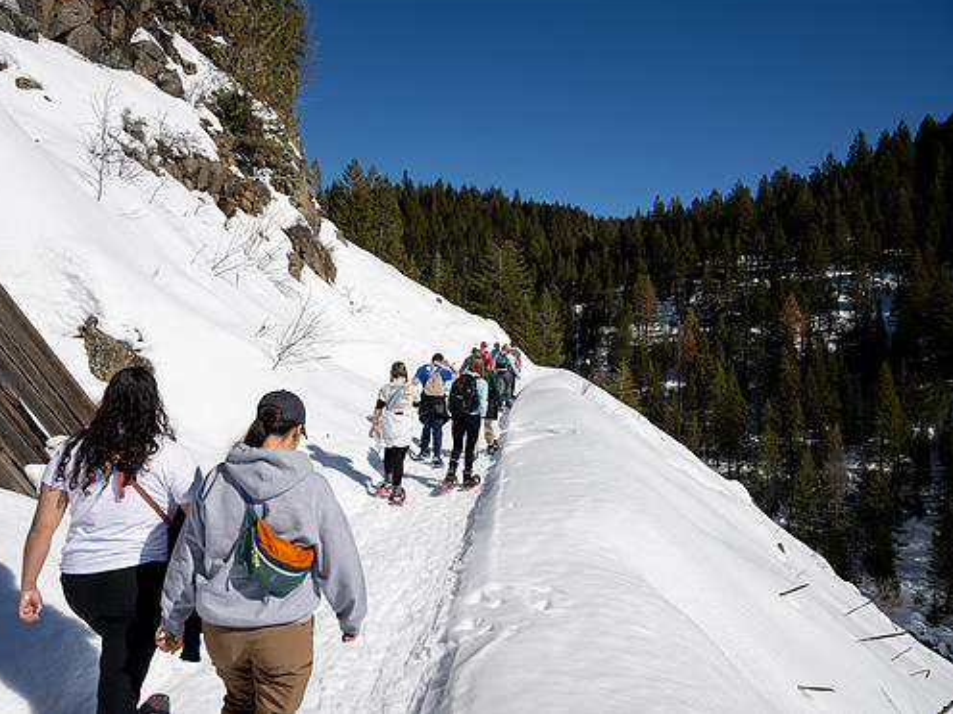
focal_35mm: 27
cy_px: 345
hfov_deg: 65.0
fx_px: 743
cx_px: 403
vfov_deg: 51.3
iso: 64
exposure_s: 1/250
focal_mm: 24
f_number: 9
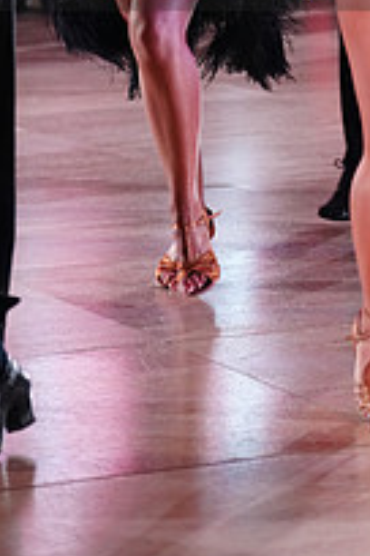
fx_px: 3068
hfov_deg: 6.9
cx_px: 167
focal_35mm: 199
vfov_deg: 10.2
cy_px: -79
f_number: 2.8
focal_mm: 70
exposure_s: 1/320
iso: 2500
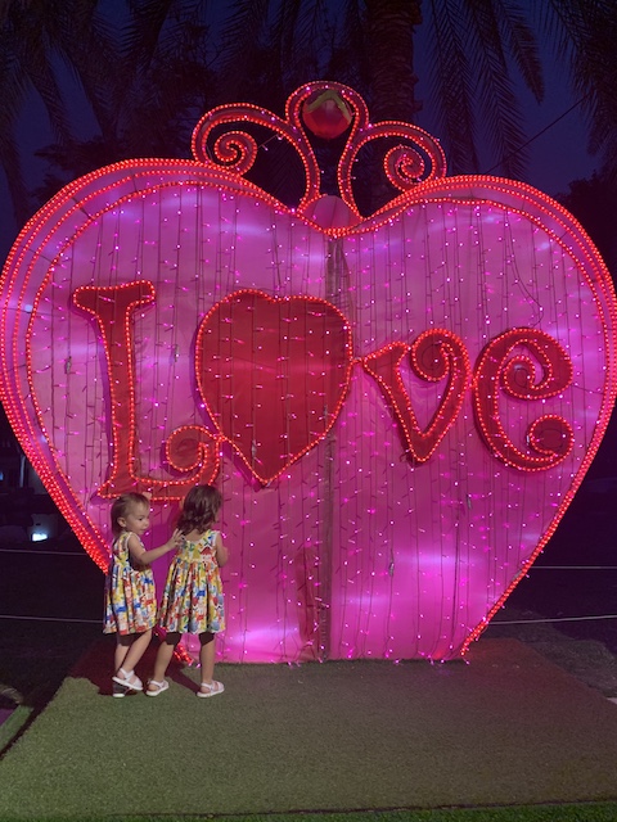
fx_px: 618
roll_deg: +0.6
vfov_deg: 67.3
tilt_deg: +7.9
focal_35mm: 26
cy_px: 411
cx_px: 308
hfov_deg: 53.1
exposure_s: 1/50
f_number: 1.8
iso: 160
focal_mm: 4.25
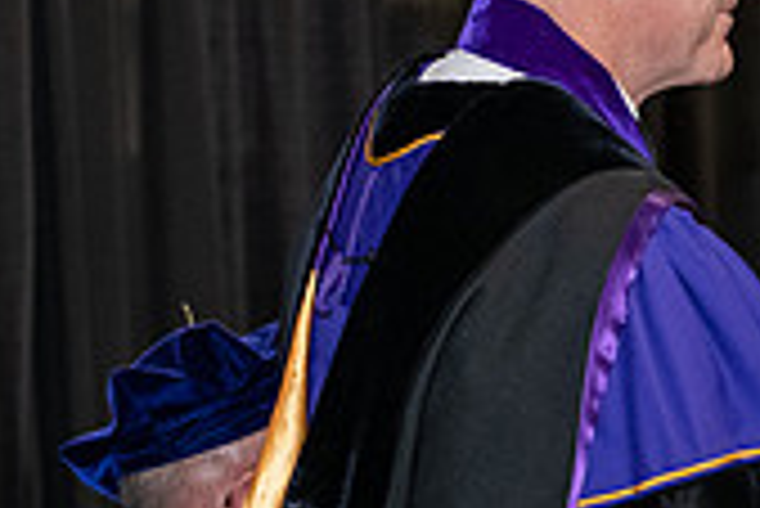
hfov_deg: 8.5
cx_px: 787
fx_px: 5071
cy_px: 205
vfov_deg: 5.7
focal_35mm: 240
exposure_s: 1/200
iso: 2500
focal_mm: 70
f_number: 5
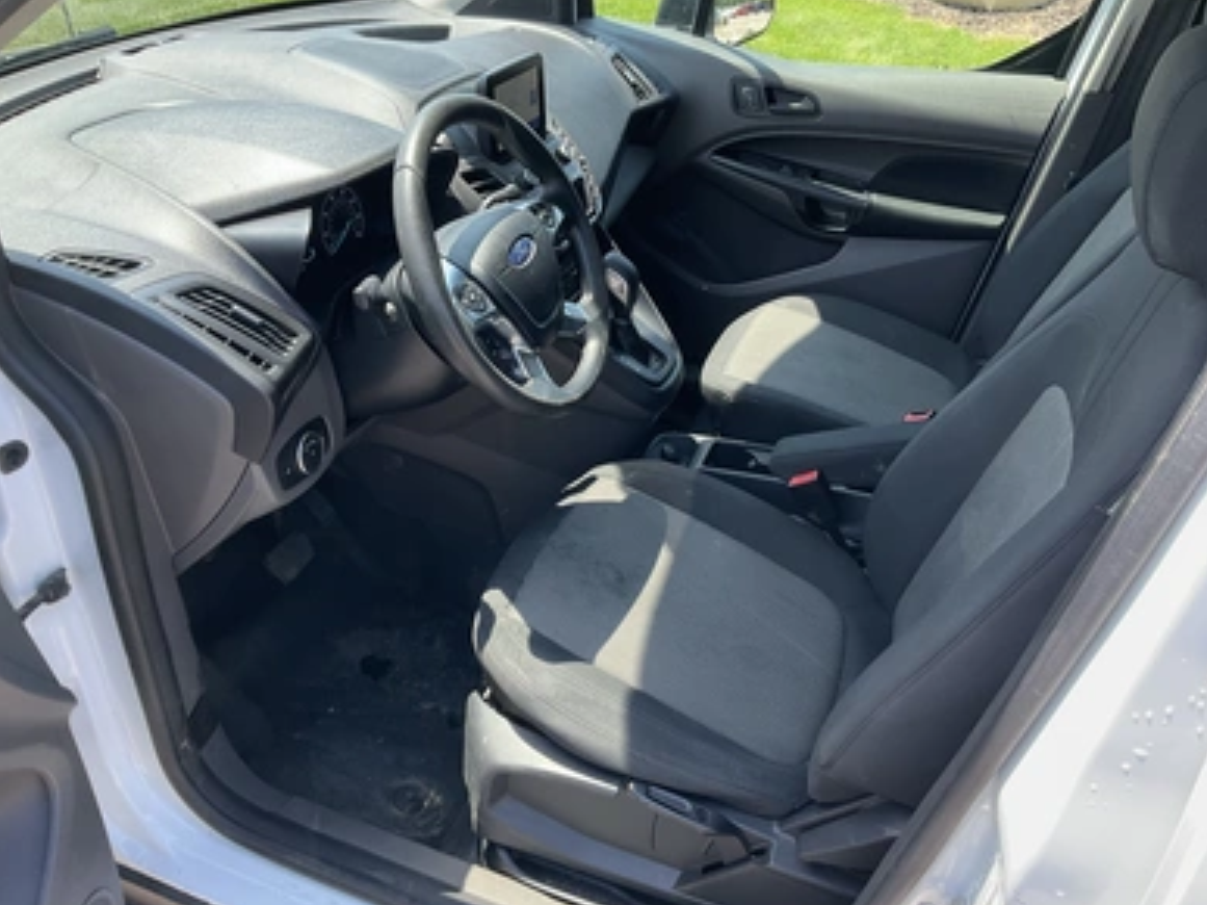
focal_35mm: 30
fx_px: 1046
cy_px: 446
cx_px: 596
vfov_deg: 46.8
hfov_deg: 60.0
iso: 25
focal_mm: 3
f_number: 1.8
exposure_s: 1/216
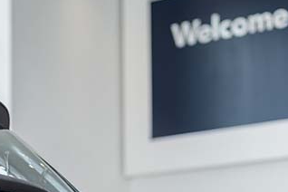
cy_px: 223
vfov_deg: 9.0
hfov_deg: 13.6
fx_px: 1208
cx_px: 103
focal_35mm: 151
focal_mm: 50
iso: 200
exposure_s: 1/320
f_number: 2.8
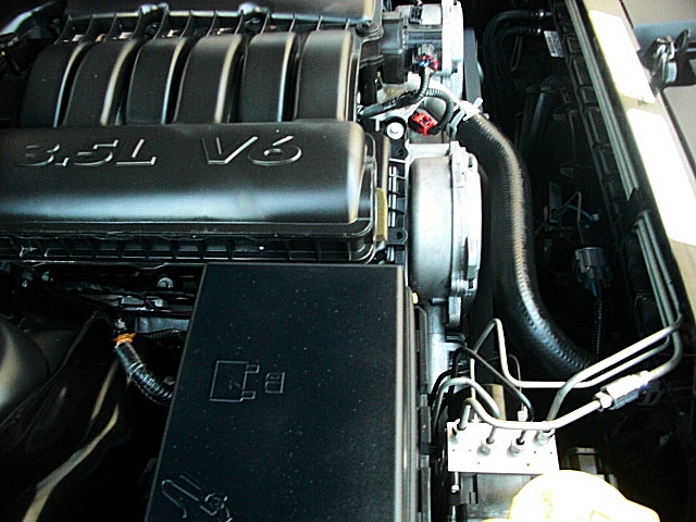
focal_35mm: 36
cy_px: 261
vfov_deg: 39.7
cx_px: 348
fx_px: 724
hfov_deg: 51.4
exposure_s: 1/60
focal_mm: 6.3
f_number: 2.8
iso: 400
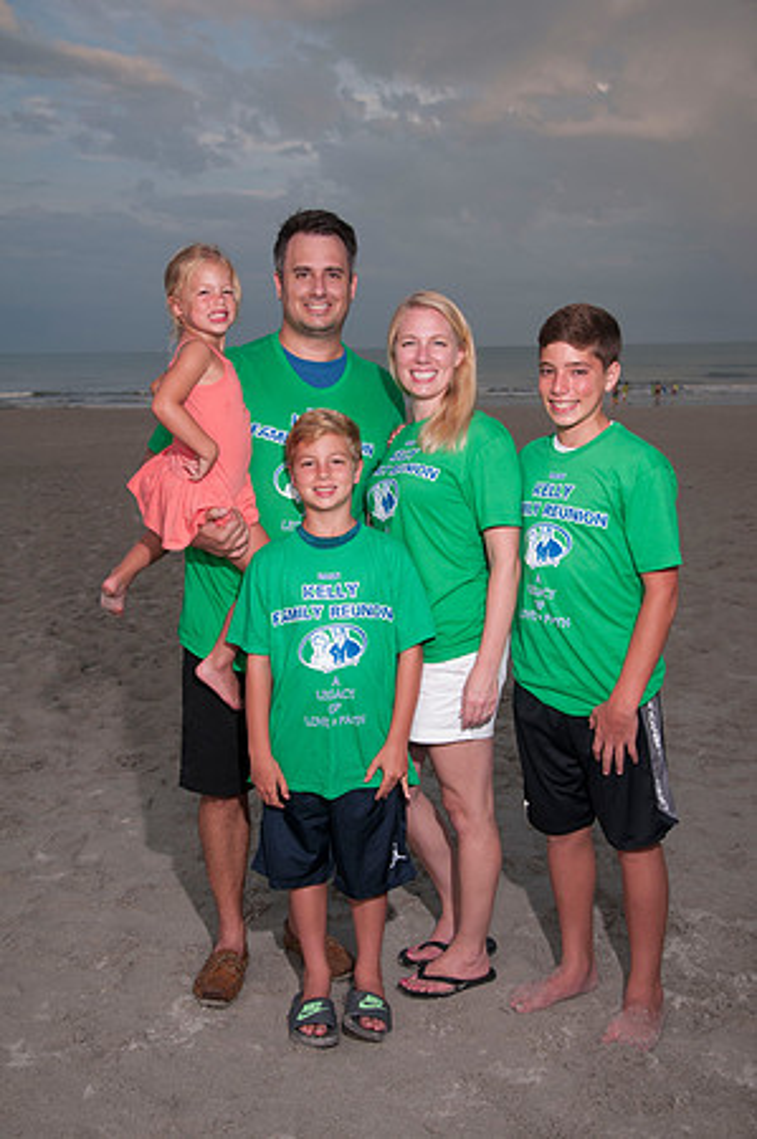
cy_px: 570
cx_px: 378
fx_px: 1328
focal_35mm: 42
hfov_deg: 31.8
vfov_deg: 46.4
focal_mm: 28
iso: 100
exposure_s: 1/160
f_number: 5.6
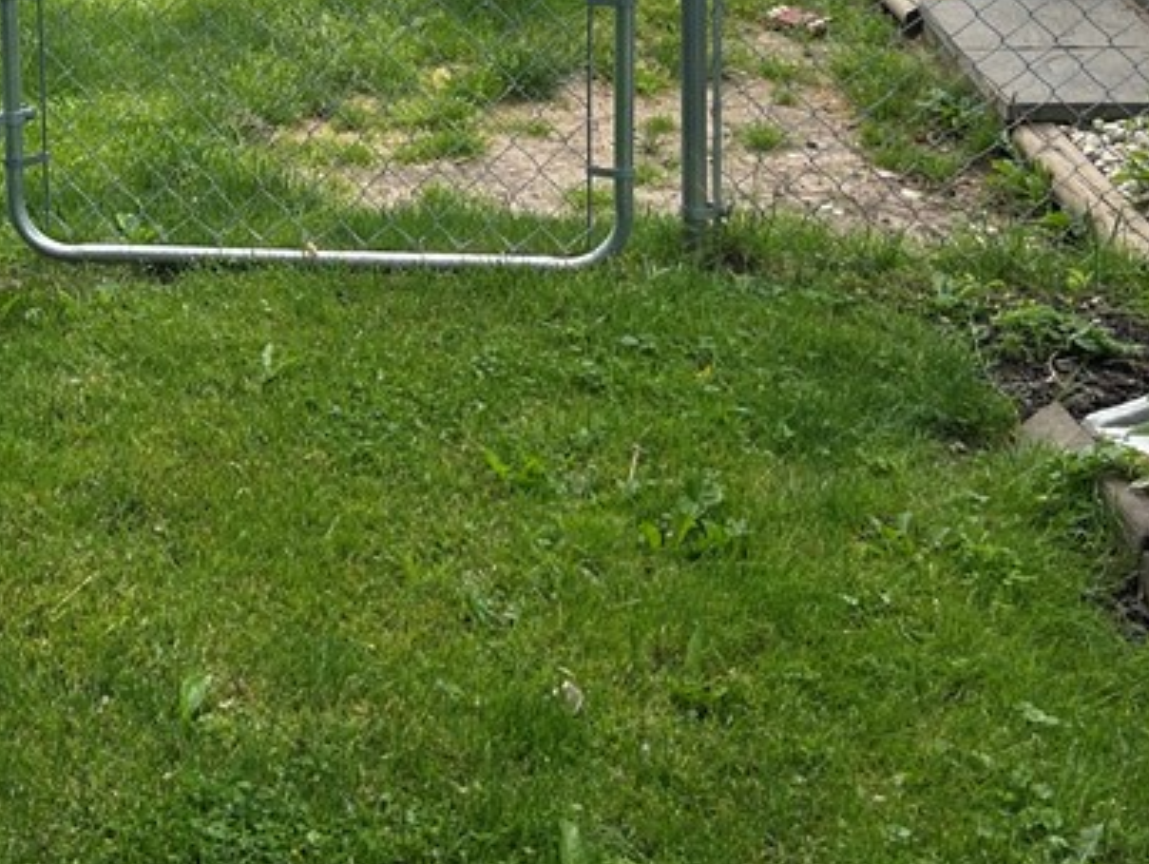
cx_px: 120
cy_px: -220
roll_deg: -0.1
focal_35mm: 66
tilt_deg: -8.0
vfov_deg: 20.6
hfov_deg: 28.3
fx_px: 2193
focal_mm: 5.7
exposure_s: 1/2299
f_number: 1.5
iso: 50
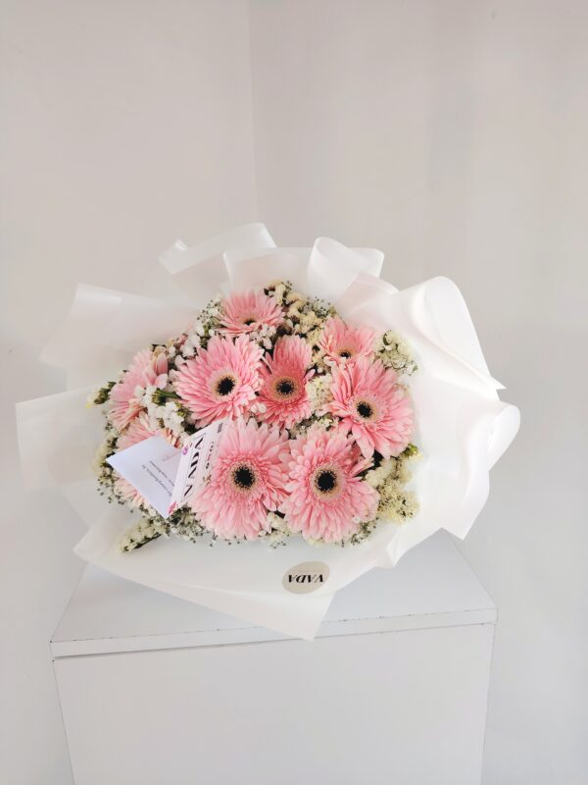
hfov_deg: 56.8
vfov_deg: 71.6
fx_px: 544
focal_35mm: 24
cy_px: 392
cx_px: 294
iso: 319
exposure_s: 1/120
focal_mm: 5.25
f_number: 1.75
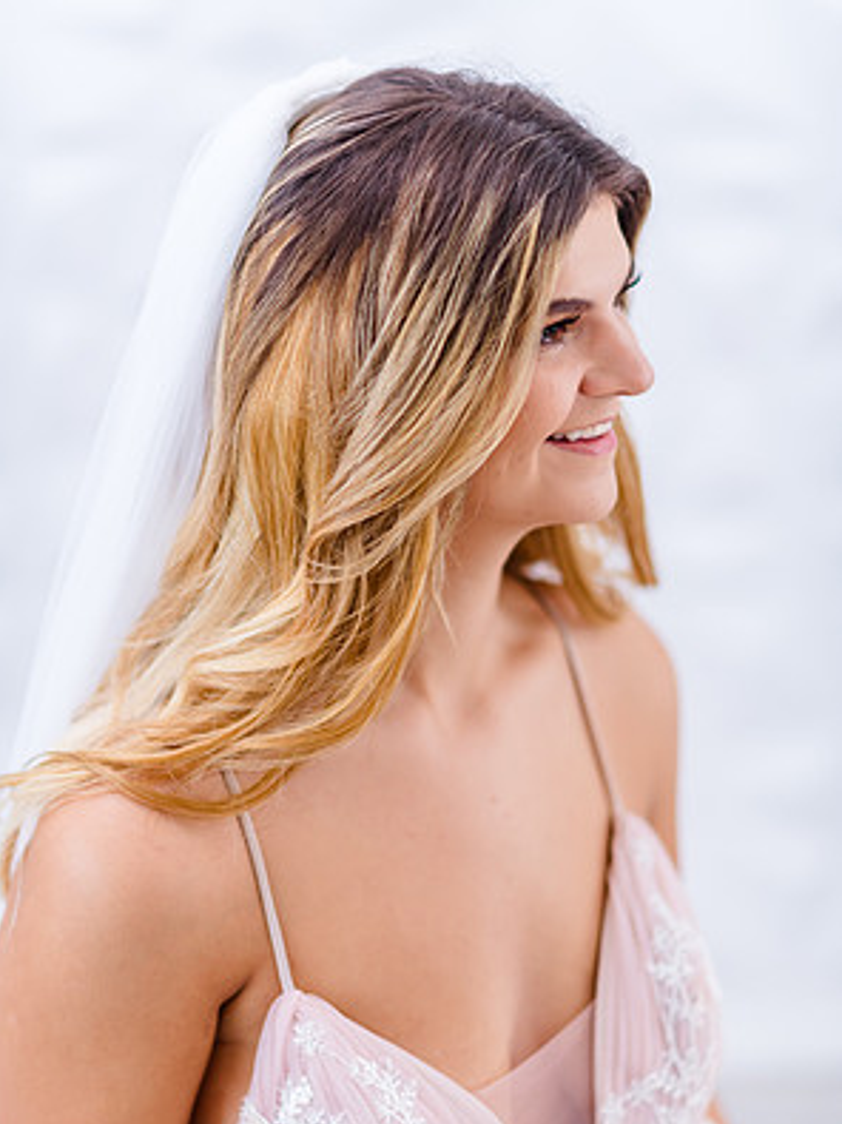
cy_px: 637
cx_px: 421
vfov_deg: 17.1
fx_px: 3732
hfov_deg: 12.9
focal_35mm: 115
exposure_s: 1/200
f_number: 2
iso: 400
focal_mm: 105
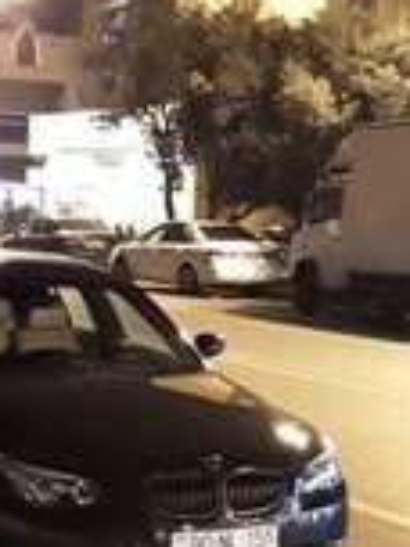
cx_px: 176
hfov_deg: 16.8
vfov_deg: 20.6
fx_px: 1390
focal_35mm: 88
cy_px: 680
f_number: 1.7
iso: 800
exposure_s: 1/10
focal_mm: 3.71
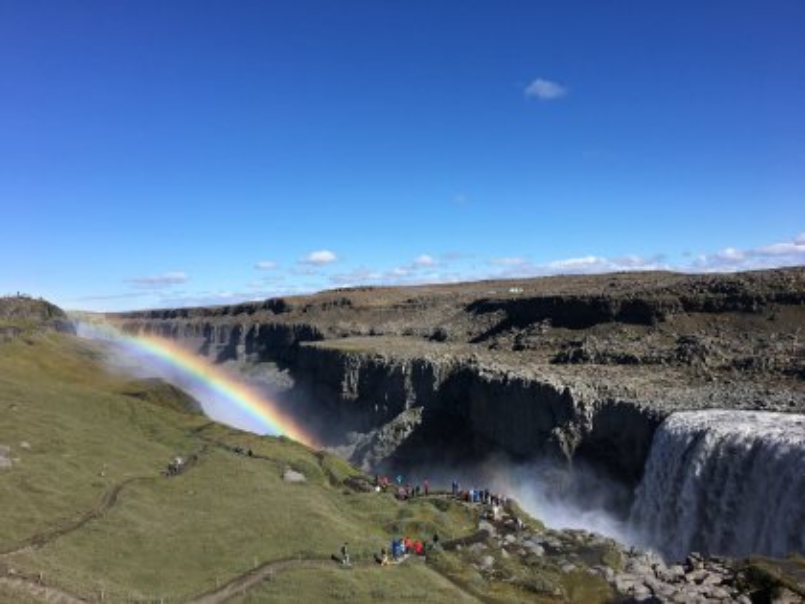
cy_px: 302
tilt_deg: +0.0
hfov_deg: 61.7
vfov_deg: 48.2
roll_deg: +1.8
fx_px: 674
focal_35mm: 29
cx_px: 402
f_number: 2.2
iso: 25
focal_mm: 4.15
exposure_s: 1/1832
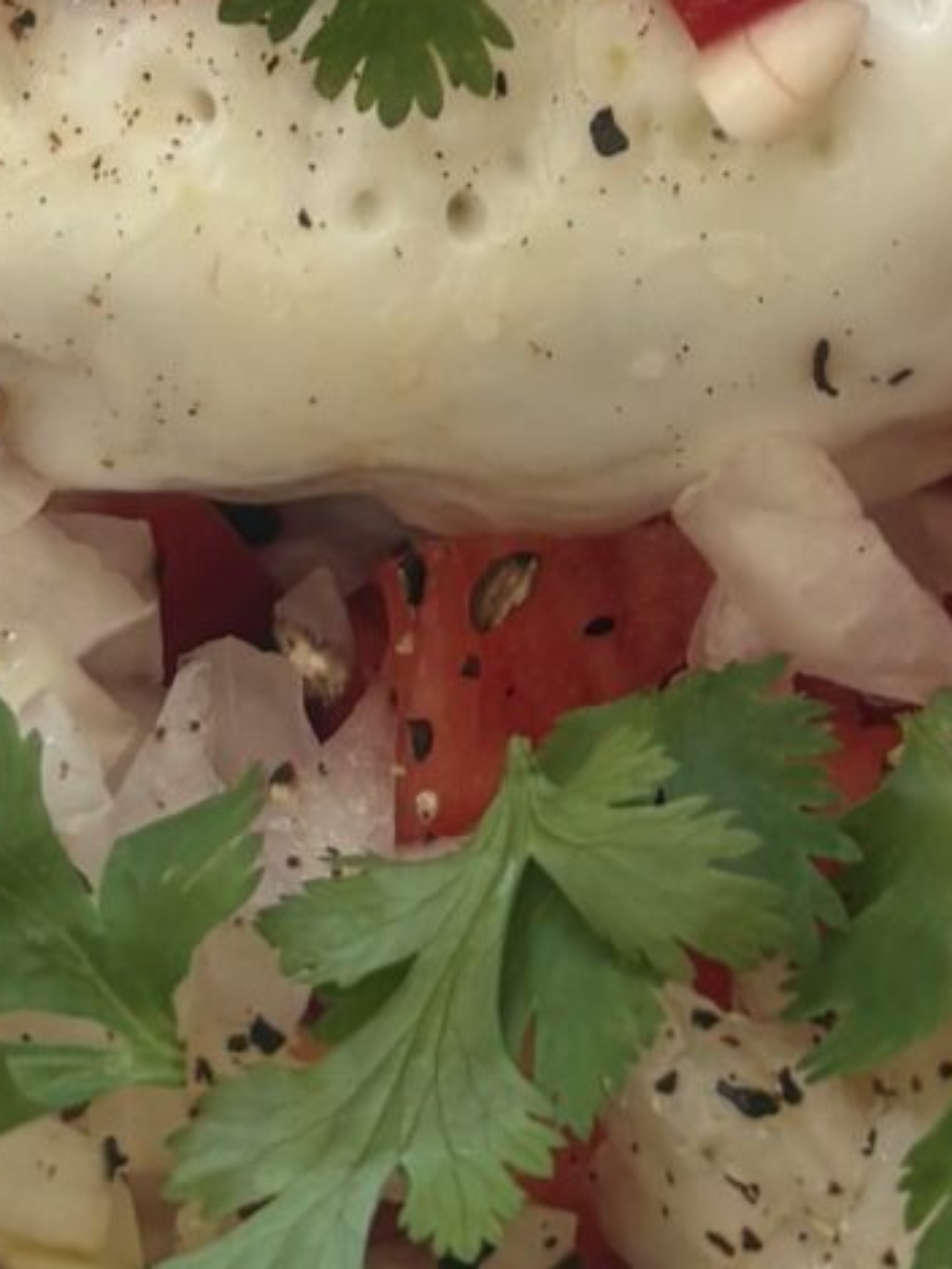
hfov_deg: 10.5
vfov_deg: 12.5
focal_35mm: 142
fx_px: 5205
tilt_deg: -67.6
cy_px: -1112
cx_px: 525
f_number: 1.6
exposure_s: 1/122
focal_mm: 5.96
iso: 80
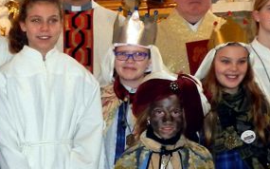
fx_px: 920
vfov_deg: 10.4
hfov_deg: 16.2
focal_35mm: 125
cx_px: -37
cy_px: 163
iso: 200
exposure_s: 1/30
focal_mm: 5
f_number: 3.6
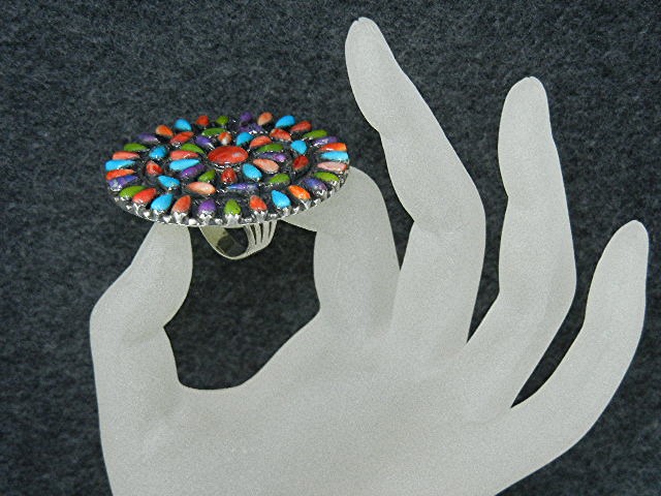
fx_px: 1298
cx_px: 330
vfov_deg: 21.6
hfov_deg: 28.6
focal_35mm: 68
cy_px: 248
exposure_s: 1/30
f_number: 4.1
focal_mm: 12.2
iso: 496
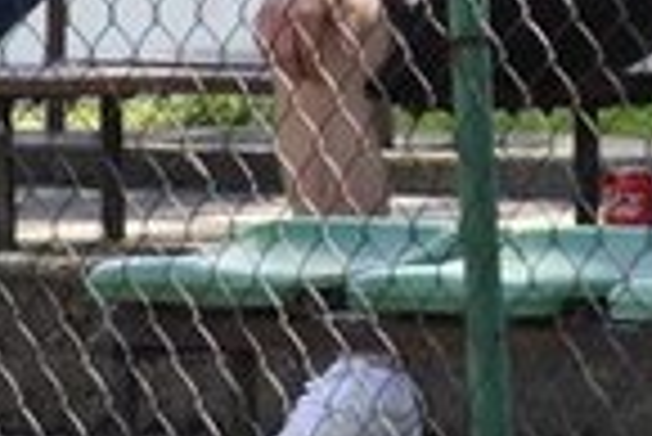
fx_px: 18328
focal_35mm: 1011
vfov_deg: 1.4
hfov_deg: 2.0
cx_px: 661
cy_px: -292
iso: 280
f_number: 5
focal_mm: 150
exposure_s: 1/500
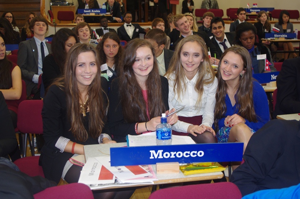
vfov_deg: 25.9
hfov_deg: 38.2
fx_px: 433
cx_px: 150
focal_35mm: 52
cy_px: 100
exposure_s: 1/25
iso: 200
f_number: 4.5
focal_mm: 35
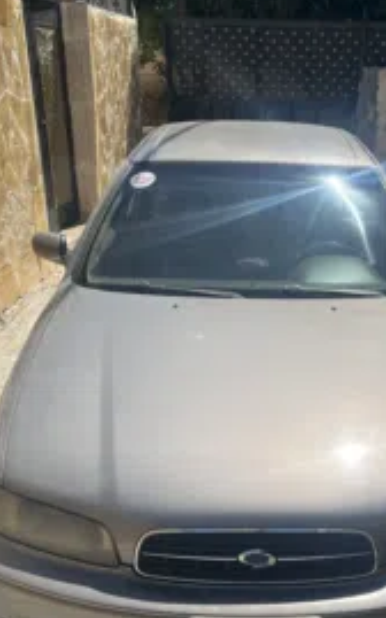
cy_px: 386
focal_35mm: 41
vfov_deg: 47.8
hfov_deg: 30.9
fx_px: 690
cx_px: 264
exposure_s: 1/4651
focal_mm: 5.1
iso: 50
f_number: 1.6
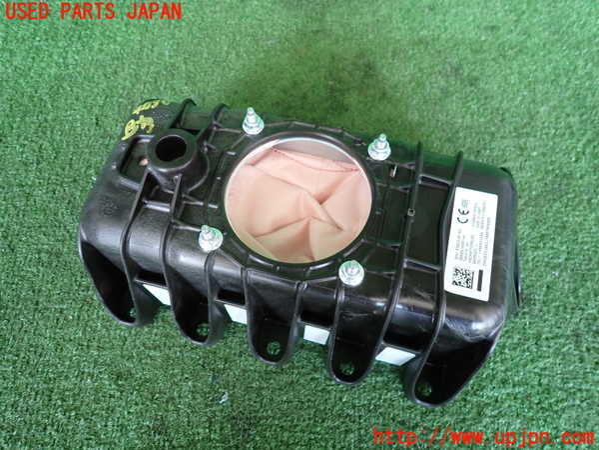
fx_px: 433
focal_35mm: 25
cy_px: 225
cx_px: 300
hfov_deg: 69.4
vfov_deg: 54.9
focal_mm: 4.5
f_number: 2
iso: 200
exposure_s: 1/40
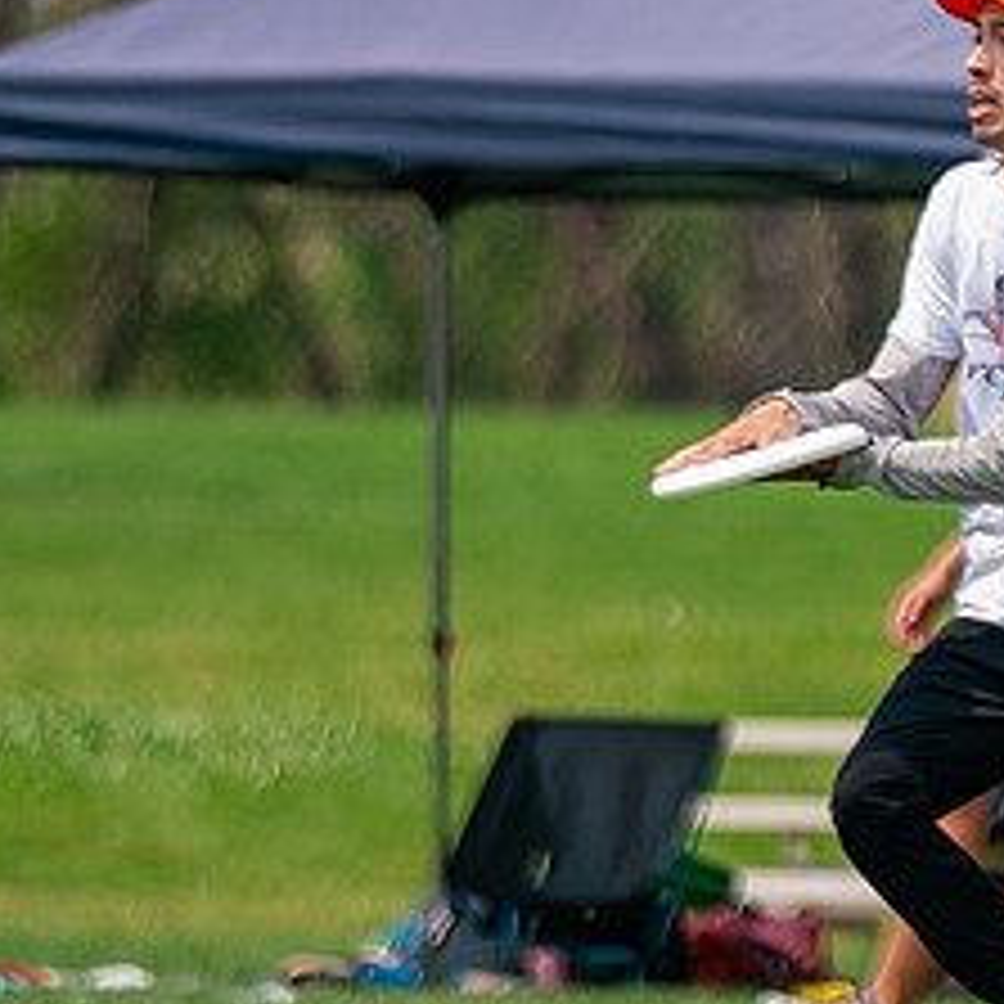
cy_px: 457
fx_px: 25333
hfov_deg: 2.3
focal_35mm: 772
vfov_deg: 2.3
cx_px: 1141
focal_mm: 200
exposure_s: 1/6400
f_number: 2.8
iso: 400
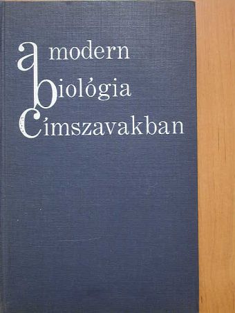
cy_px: 156
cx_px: 118
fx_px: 597
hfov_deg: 22.3
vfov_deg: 29.4
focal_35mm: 66
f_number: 3.2
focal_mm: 13.8
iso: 100
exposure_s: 1/25.2
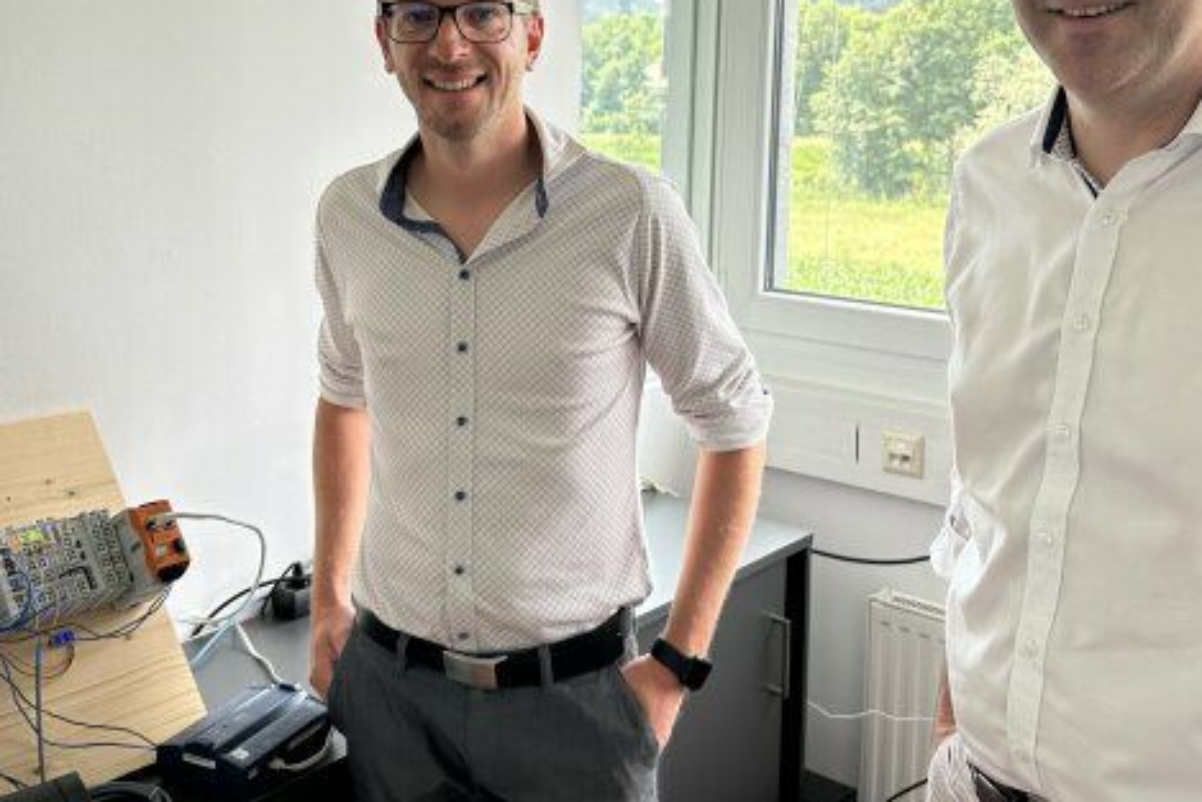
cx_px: 574
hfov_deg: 48.4
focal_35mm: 40
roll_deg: -1.2
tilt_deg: -7.3
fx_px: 1336
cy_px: 256
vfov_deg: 33.1
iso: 80
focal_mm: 6.86
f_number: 1.78
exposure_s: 1/296
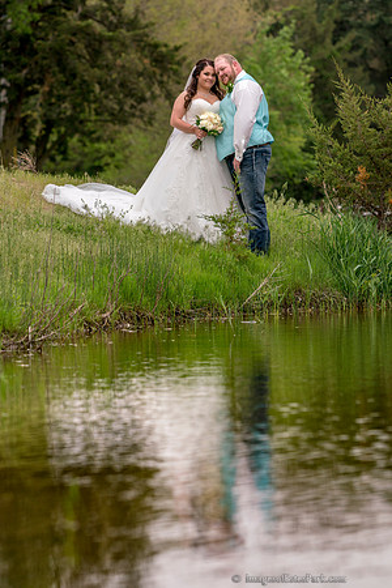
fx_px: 2940
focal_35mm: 180
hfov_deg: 7.6
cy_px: 294
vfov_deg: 11.4
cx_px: 196
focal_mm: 180
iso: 320
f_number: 5
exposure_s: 1/800
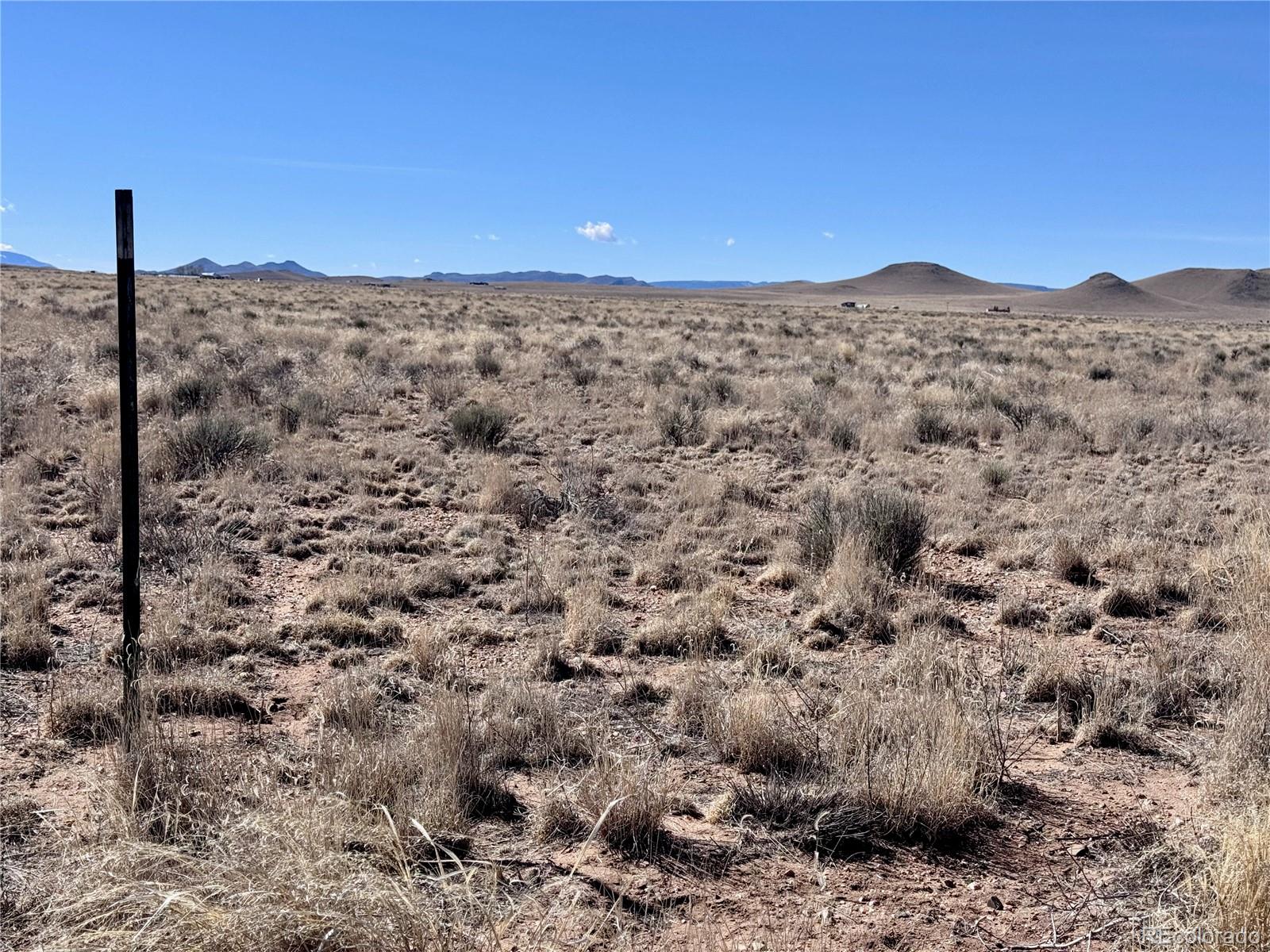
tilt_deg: -7.0
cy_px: 476
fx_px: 1761
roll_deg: -2.6
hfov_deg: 39.7
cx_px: 635
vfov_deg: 30.3
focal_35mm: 48
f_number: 1.78
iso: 64
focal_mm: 6.76
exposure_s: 1/6410
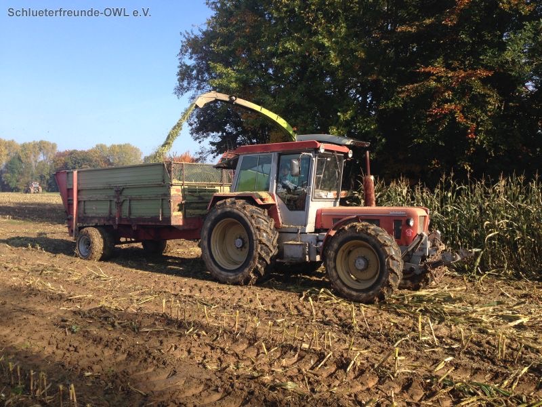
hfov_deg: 55.4
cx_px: 271
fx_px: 517
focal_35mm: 33
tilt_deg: +0.2
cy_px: 204
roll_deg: +1.0
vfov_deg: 42.9
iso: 50
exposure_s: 1/797
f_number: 2.4
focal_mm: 4.12
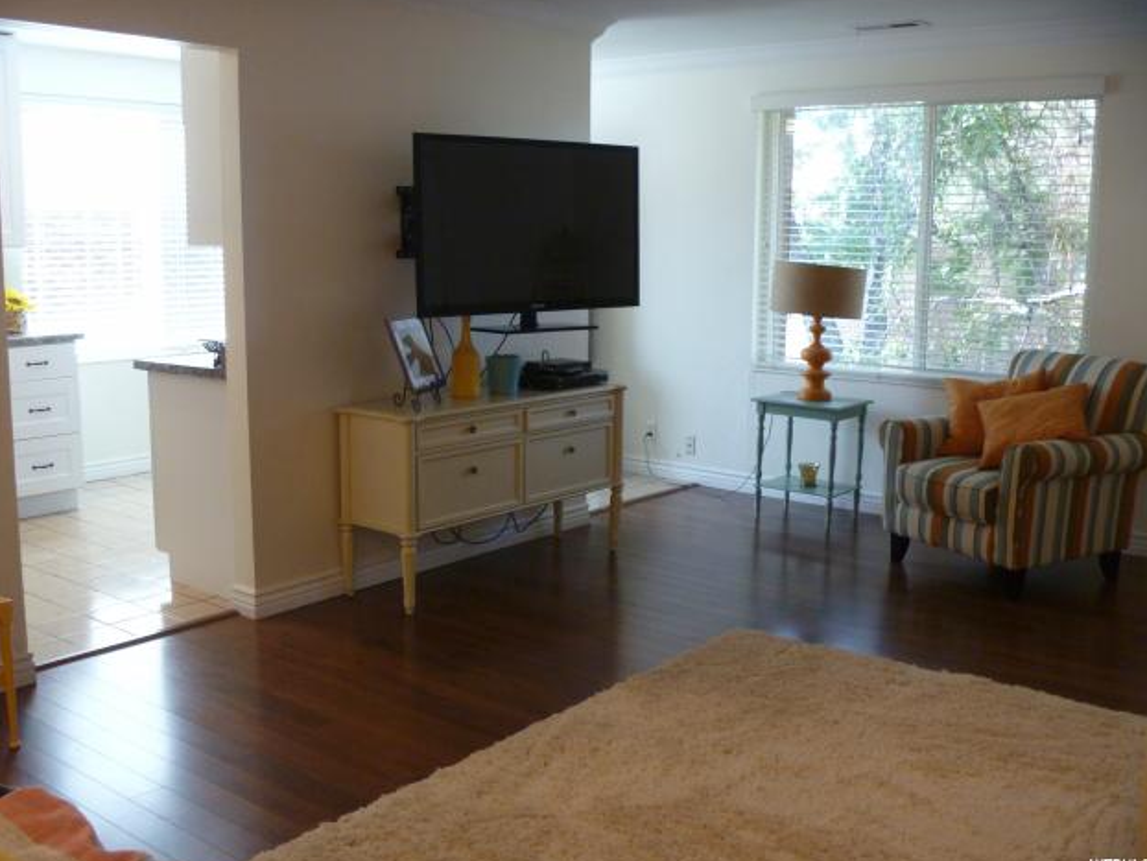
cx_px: 559
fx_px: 1193
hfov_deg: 51.3
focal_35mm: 36
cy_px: 430
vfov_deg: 39.7
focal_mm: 6.3
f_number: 3.5
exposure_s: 1/30
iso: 250
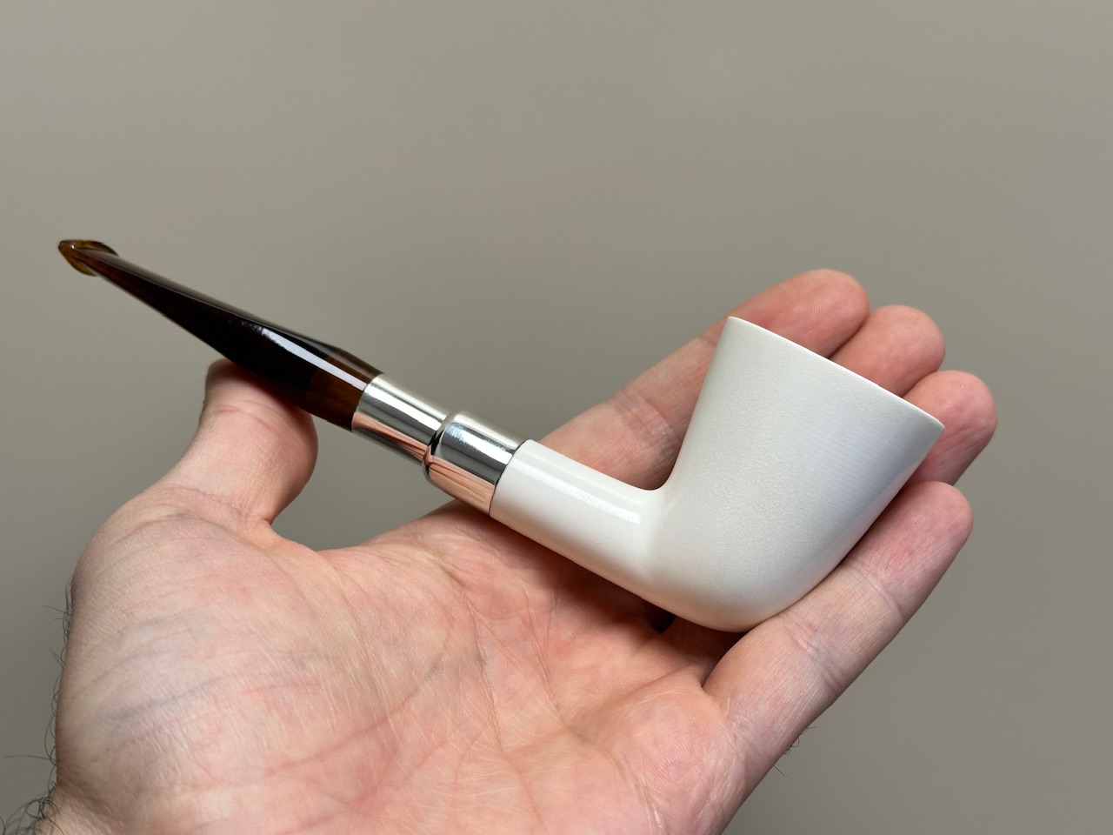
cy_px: 418
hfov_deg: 39.7
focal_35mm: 48
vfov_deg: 30.3
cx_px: 556
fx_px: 1543
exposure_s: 1/100
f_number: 1.78
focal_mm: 6.86
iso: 50
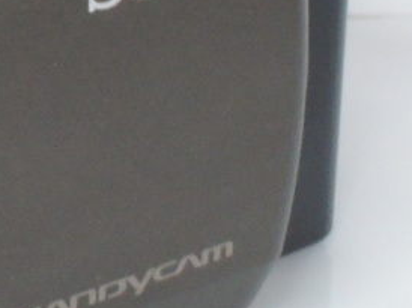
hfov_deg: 5.9
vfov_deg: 4.5
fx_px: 3912
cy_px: 138
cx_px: -380
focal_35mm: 329
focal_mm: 16
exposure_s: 1/20
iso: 800
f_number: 7.3
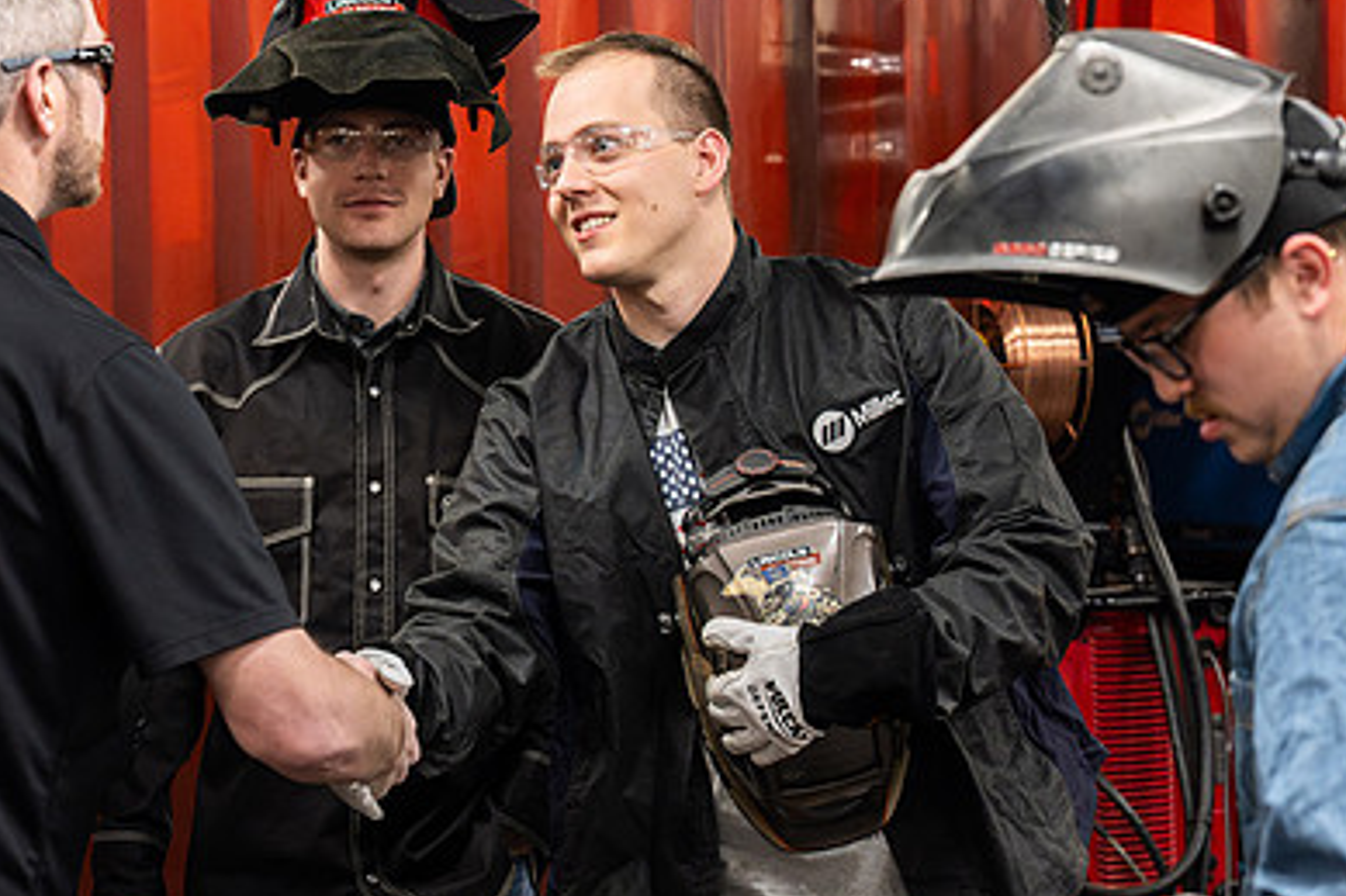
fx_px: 4186
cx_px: 457
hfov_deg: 18.2
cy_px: 396
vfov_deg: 12.2
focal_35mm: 112
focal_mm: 70
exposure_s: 1/400
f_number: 4
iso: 2500
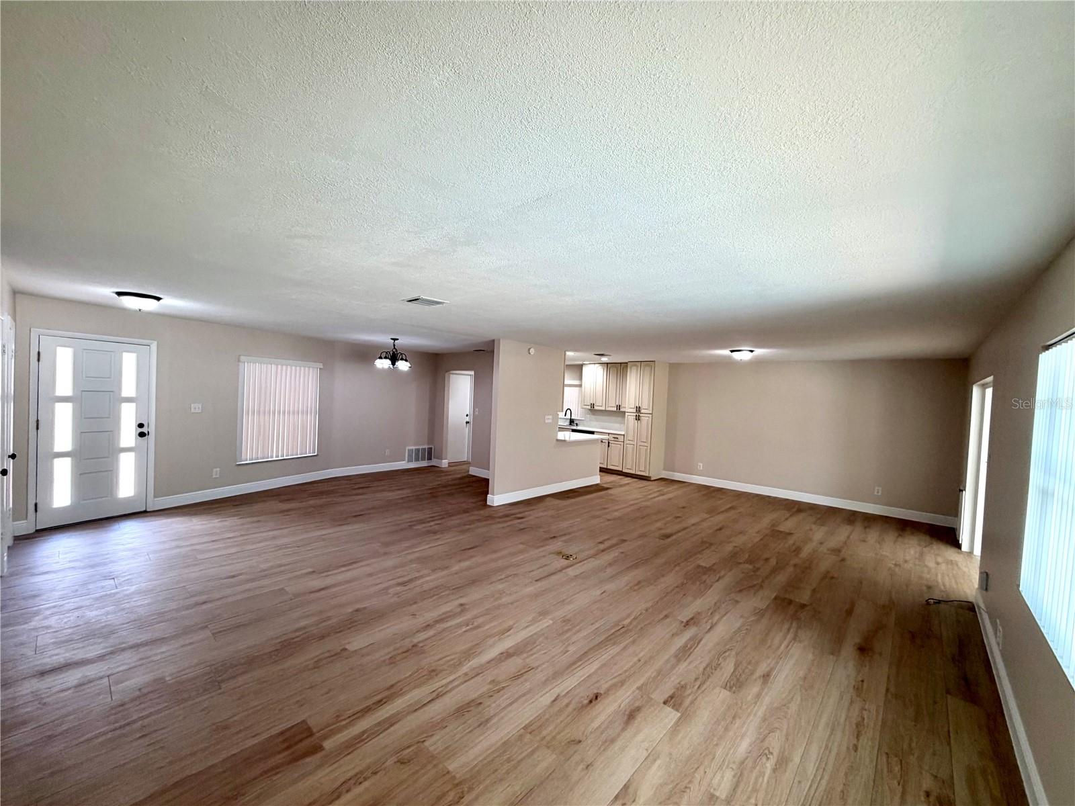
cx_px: 538
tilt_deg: -1.8
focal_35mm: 14
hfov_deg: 102.1
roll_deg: -2.8
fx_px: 435
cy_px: 403
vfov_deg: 85.7
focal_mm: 2.22
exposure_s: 1/120
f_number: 2.2
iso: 160
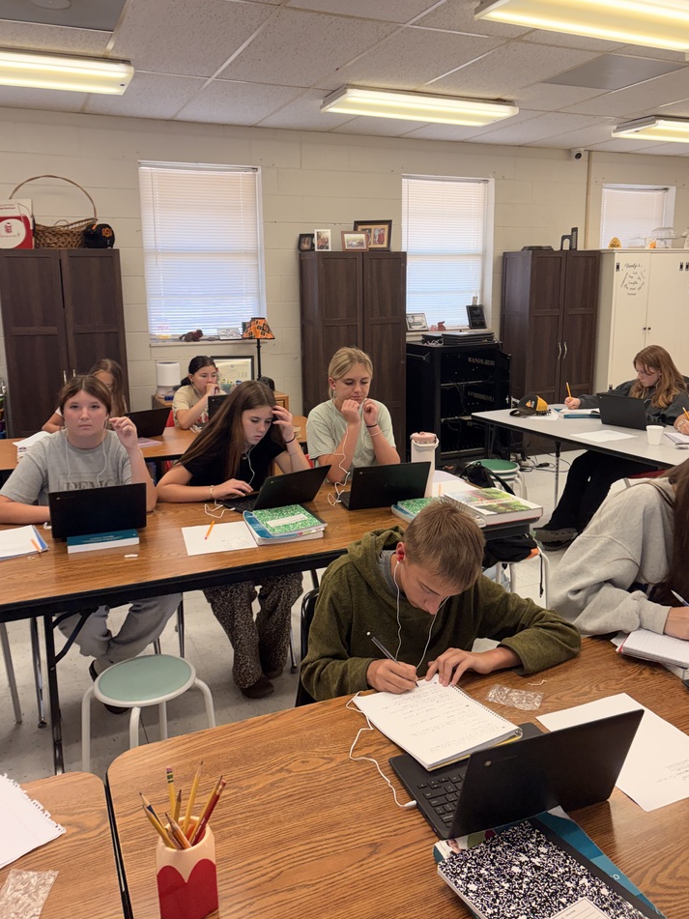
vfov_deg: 63.4
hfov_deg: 49.7
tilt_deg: -8.7
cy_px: 428
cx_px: 352
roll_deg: -0.3
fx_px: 743
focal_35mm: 28
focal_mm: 5.96
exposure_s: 1/120
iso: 200
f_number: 1.6
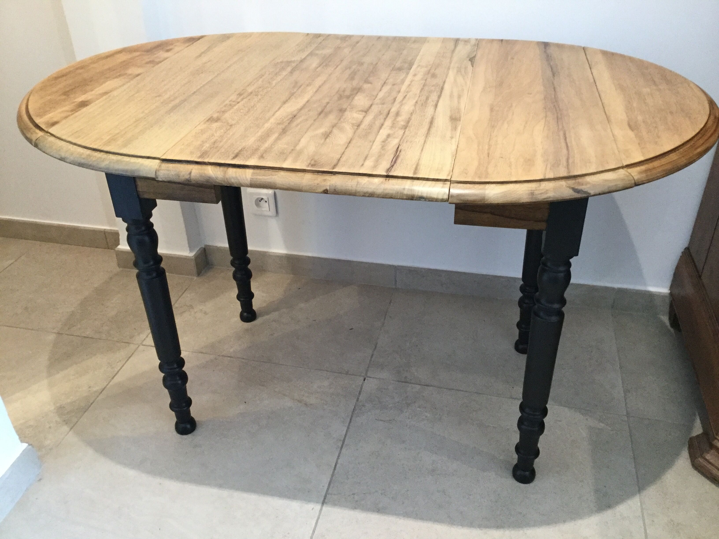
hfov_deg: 58.4
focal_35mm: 31
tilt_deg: -33.1
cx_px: 360
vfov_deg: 45.4
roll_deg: -0.4
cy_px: 270
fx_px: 644
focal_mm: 3.3
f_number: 2.4
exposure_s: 1/33
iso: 200
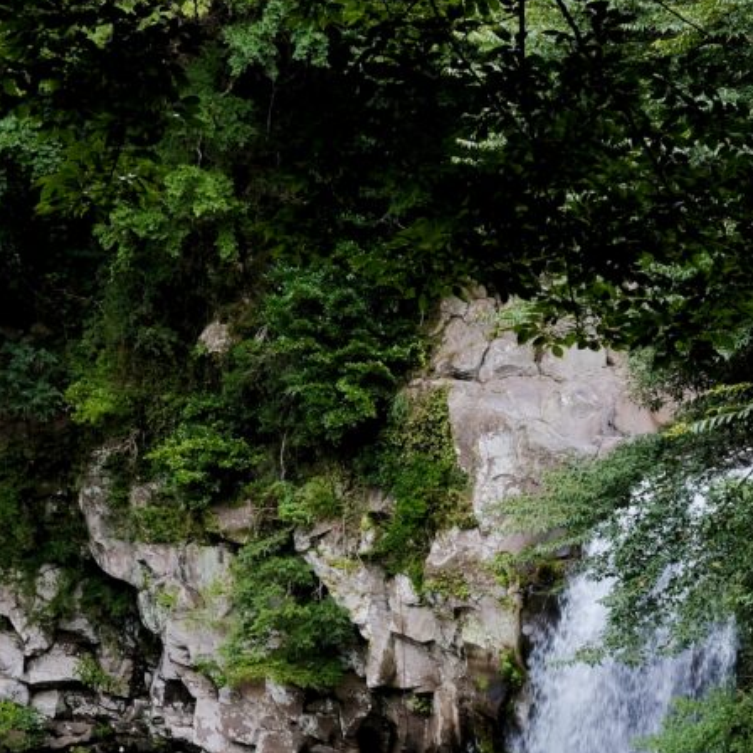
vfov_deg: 20.2
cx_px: 619
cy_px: 595
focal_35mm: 85
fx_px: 2092
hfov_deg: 20.1
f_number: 10
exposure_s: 1/100
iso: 640
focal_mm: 23
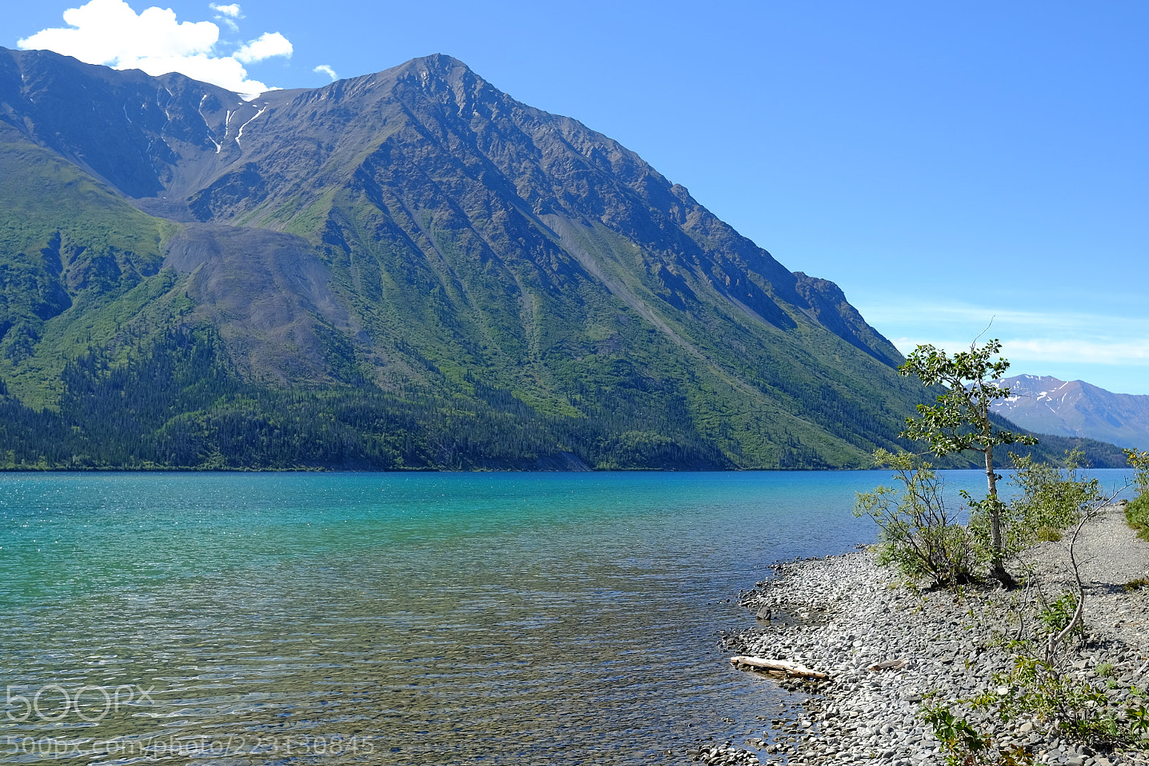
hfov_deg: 49.5
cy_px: 382
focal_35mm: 39
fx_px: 1245
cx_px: 596
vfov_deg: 34.2
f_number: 5.6
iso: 200
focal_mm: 23
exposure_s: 1/500
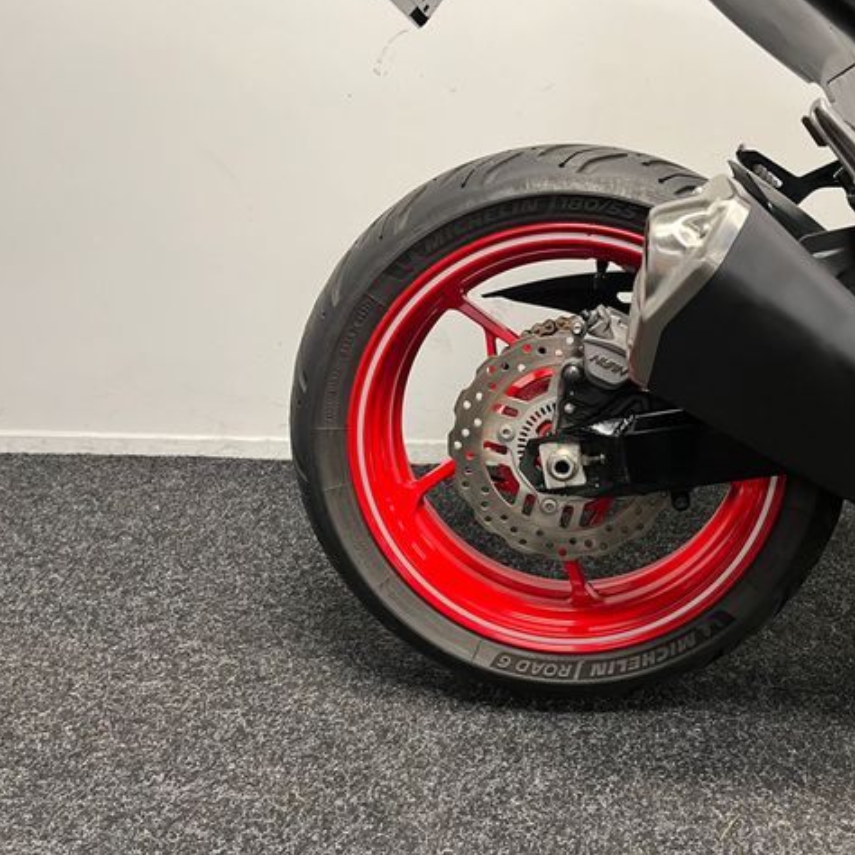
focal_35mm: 31
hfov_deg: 51.6
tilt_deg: -19.7
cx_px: 570
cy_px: 424
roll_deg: -0.7
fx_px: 866
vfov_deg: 52.5
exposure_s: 1/50
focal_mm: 5.1
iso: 200
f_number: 1.6
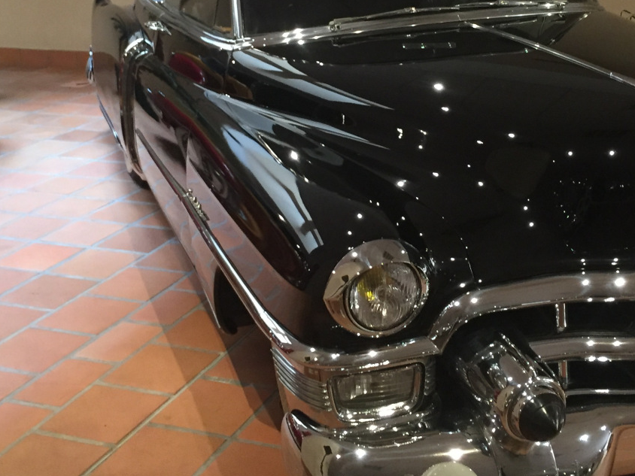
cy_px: 118
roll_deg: +1.1
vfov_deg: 26.2
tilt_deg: -12.9
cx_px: 414
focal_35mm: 55
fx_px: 1009
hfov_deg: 34.7
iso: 250
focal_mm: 4.15
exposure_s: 1/33
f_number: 2.2
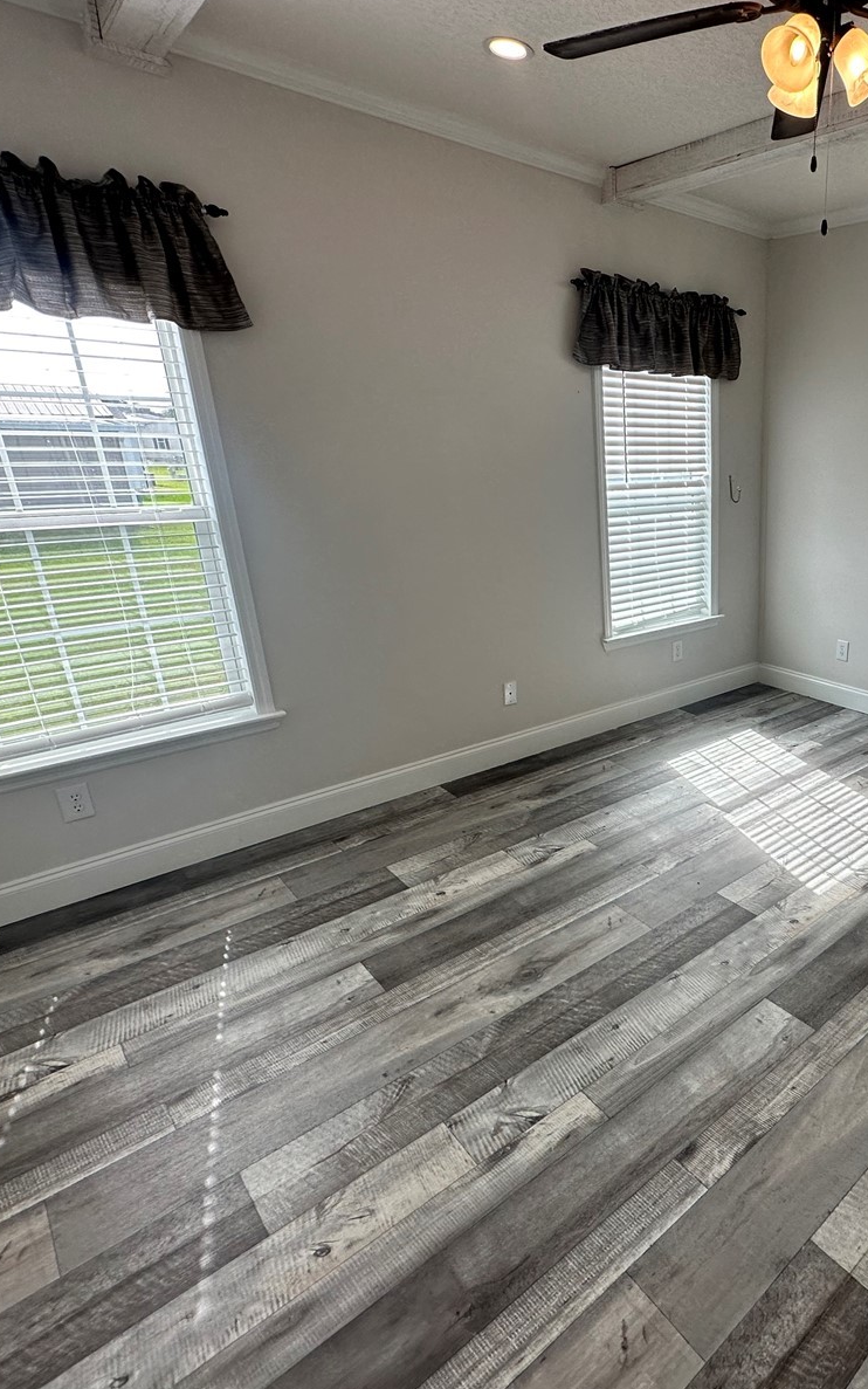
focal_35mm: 20
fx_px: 757
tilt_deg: -18.9
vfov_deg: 85.1
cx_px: 733
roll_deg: -1.9
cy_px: 694
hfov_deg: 54.2
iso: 40
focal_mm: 2.22
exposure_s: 1/171
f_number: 2.2
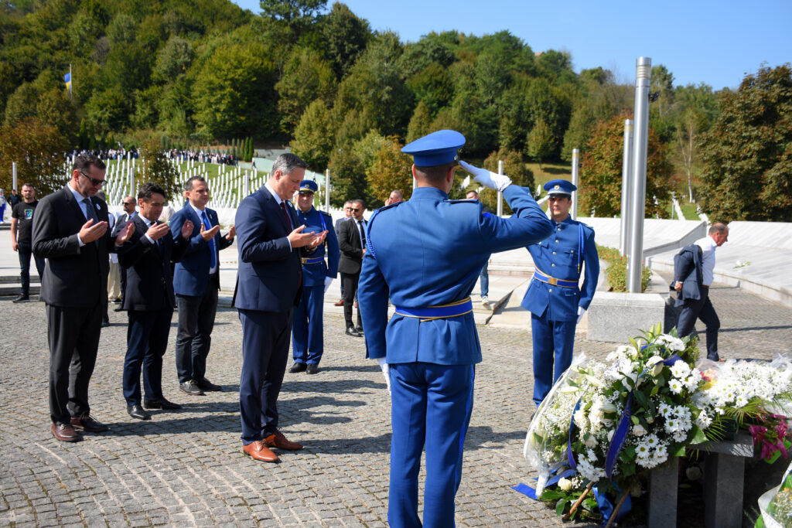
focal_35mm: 33
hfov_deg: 57.2
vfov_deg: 40.0
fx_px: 726
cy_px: 264
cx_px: 396
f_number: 3.5
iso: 400
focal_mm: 22
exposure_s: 1/2500
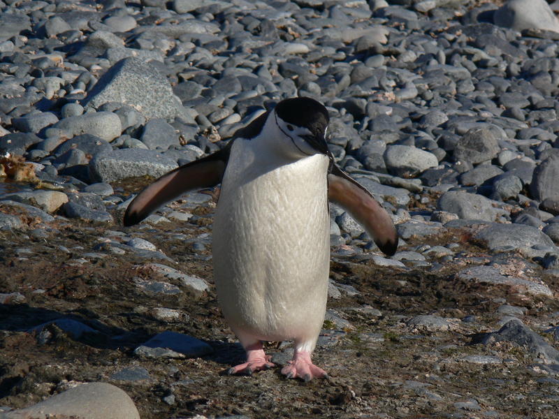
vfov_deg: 3.1
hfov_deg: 4.1
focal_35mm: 484
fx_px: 7816
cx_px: 280
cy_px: 210
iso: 80
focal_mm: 80.3
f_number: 6.3
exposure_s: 1/500
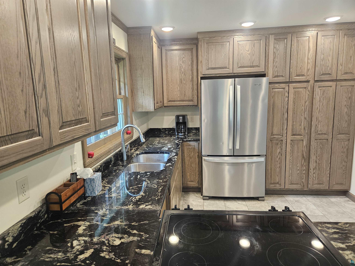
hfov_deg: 73.9
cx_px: 178
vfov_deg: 58.9
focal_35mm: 23
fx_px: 236
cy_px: 133
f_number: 1.8
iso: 250
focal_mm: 5.4
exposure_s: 1/120
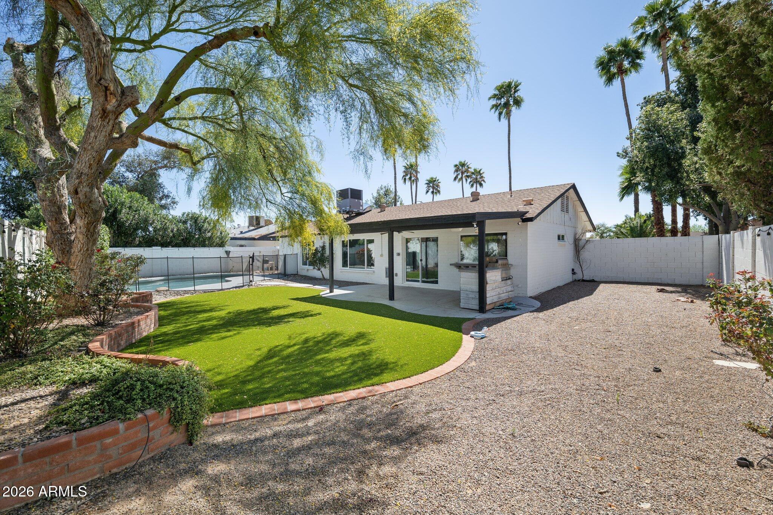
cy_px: 258
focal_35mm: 14
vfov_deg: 81.2
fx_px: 301
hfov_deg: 104.3
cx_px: 386
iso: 400
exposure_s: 1/500
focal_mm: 14
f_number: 8
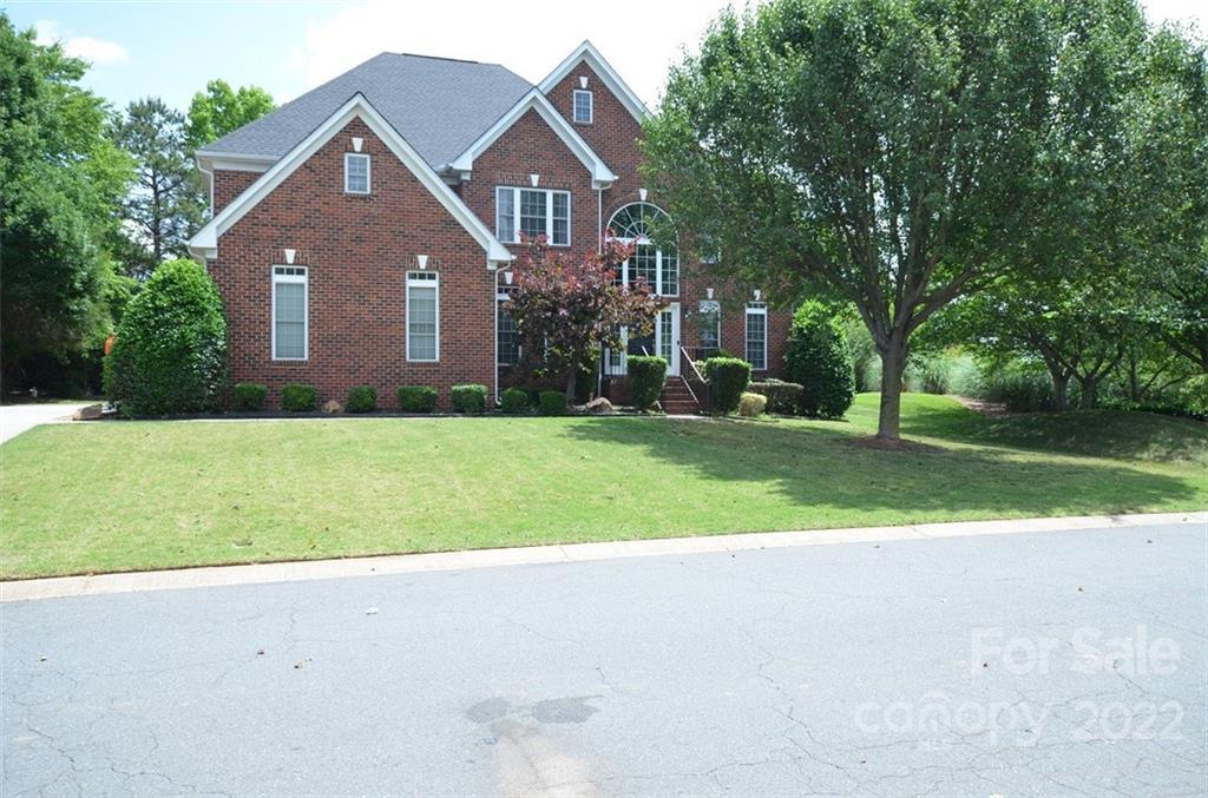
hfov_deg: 62.1
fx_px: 1004
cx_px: 604
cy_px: 399
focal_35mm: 30
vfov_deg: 43.4
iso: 200
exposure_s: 1/200
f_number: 7.1
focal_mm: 20
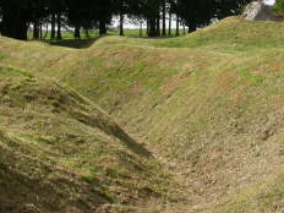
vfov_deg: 17.5
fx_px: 689
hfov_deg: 22.6
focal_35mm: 84
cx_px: 266
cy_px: 76
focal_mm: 7.85
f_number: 7.5
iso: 100
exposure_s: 1/259
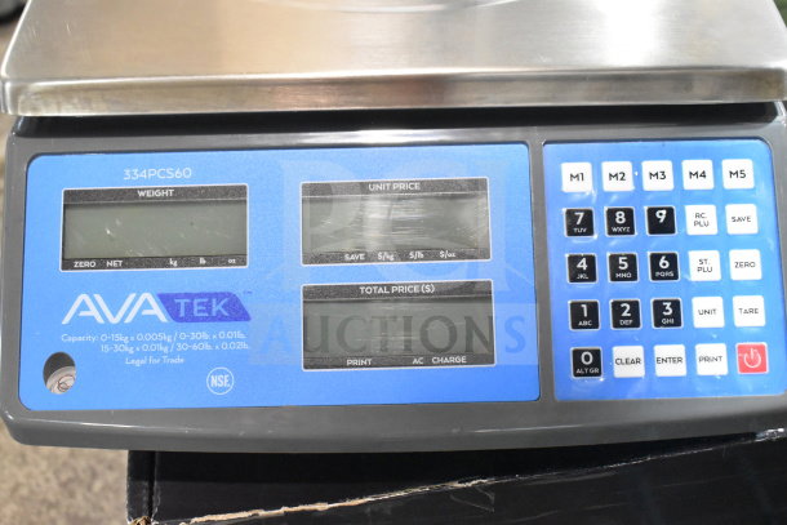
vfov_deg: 30.9
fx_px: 951
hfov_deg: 45.0
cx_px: 394
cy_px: 262
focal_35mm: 44
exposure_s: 1/160
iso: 6400
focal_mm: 29
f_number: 6.3
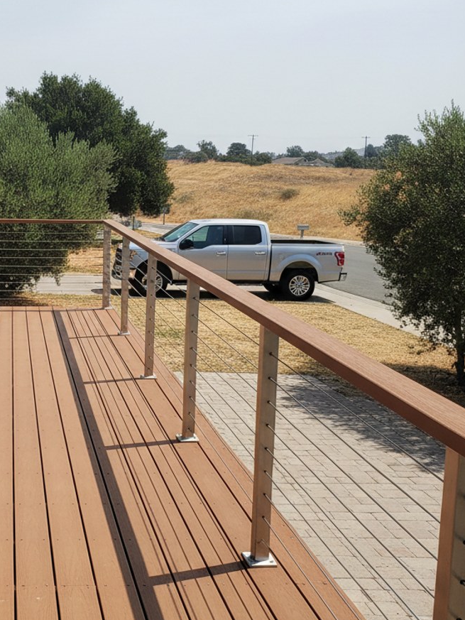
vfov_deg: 55.3
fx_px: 591
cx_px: 60
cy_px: 302
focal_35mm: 33
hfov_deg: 40.2
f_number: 1.68
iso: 630
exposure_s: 1/1352
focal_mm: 6.8
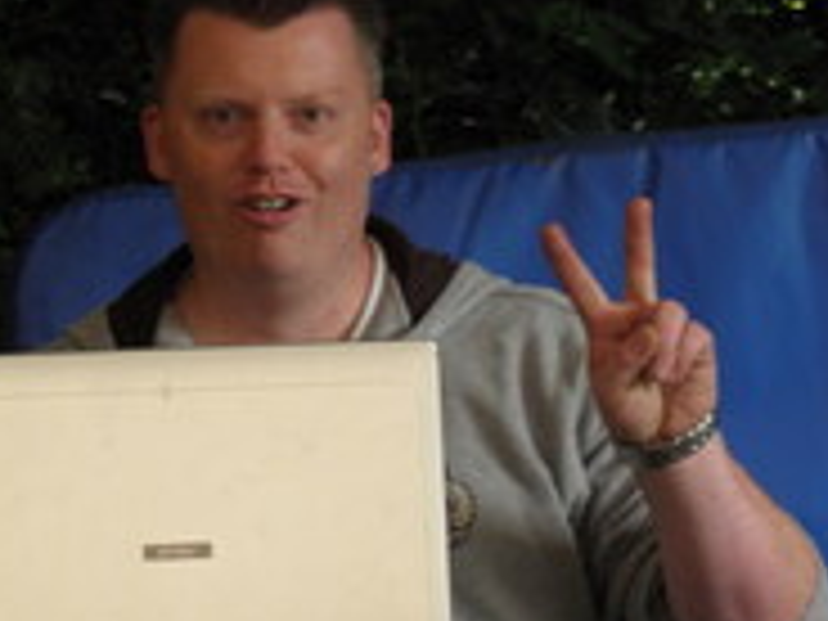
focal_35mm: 296
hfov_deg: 6.7
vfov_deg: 5.0
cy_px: 414
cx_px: 302
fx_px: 7080
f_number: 4.4
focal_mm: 24.29
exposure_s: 1/40
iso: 125
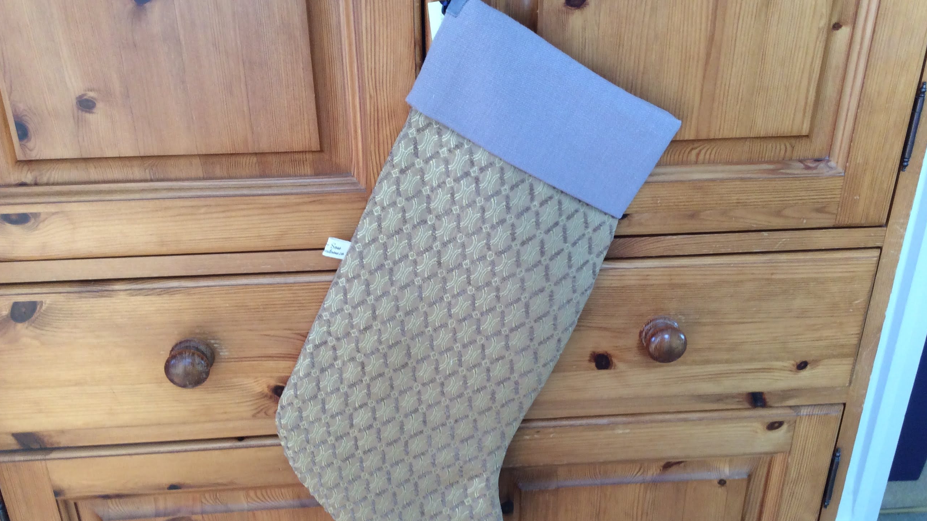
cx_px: 462
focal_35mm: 35
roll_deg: +1.2
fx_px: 860
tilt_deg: -25.8
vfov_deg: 33.7
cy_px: 279
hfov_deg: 56.6
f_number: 2.4
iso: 50
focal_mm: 3.3
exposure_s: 1/25
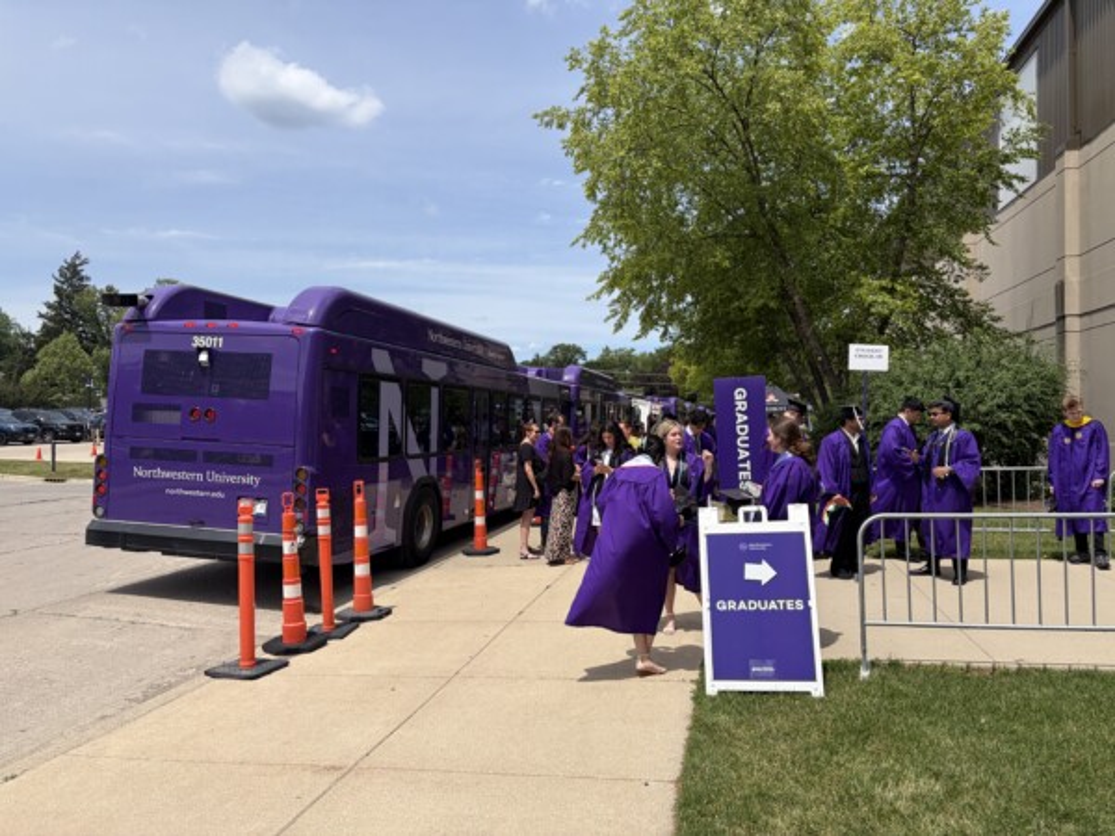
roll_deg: +0.0
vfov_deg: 53.1
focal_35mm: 26
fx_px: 837
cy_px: 418
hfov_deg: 67.3
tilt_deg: -0.2
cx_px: 558
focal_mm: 5.96
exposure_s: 1/6993
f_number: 1.6
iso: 64
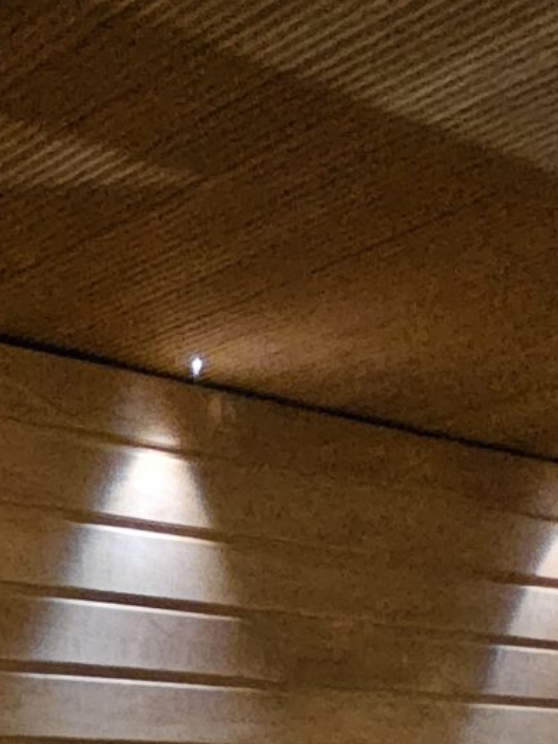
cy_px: 1550
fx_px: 1376
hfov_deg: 22.2
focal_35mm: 64
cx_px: 30
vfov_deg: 18.1
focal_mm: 2.2
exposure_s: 1/25
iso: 1250
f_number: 2.2
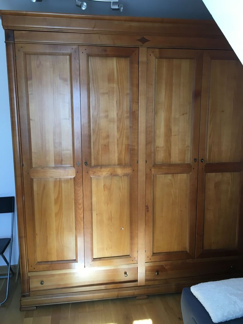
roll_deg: +0.0
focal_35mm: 29
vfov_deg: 61.7
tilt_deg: -8.6
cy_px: 162
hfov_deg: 48.2
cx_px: 122
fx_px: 271
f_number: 2.2
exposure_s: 1/33
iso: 32
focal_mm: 4.15
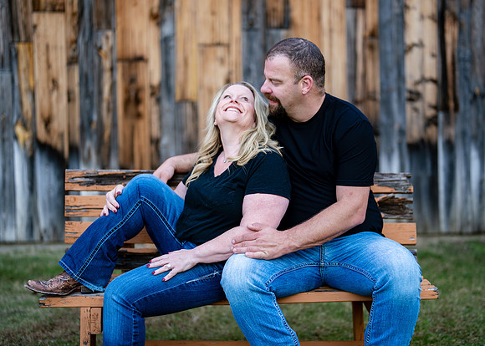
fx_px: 757
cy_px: 172
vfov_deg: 25.7
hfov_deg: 35.5
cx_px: 267
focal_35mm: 55
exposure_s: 1/1000
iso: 160
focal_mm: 50
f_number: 1.2
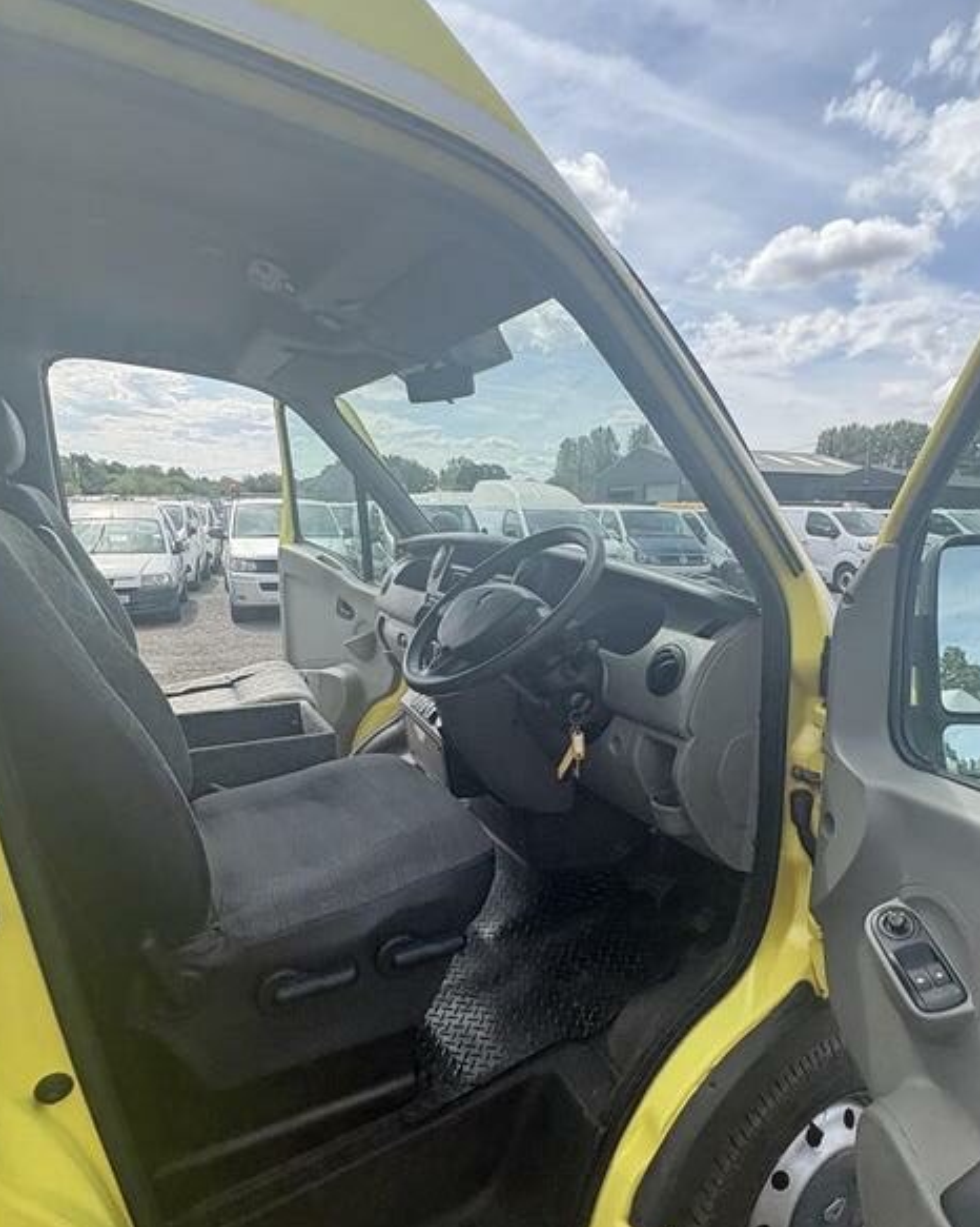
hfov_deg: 65.0
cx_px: 576
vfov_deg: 77.5
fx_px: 762
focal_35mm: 21
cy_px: 669
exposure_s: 1/641
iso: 40
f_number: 2.2
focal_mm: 2.22
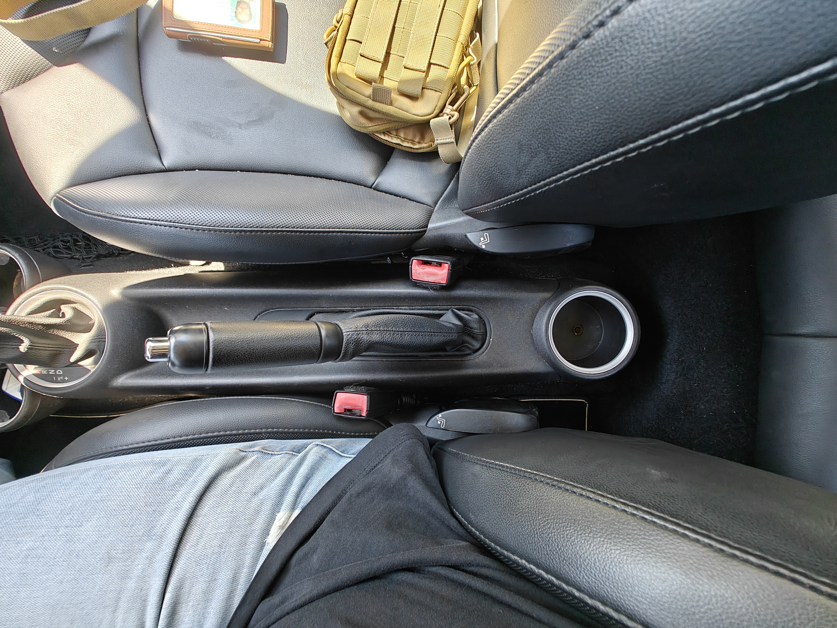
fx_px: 339
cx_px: 418
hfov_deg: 102.1
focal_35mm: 14
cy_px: 314
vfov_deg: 85.7
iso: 125
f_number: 2.2
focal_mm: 2.59
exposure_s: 1/50
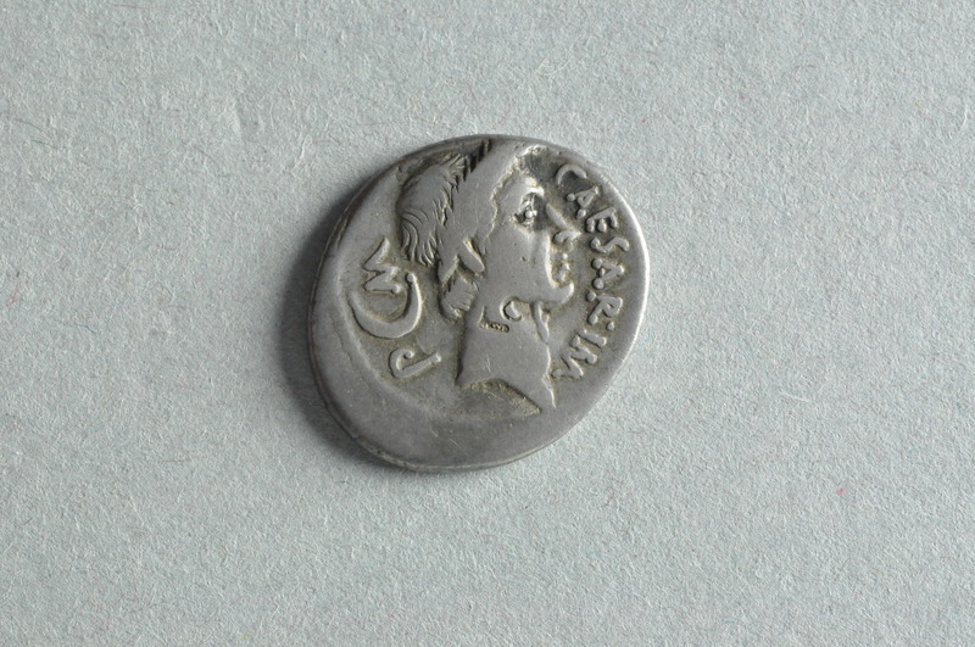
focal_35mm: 90
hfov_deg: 22.7
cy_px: 324
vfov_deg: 15.1
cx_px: 488
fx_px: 2434
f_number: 11
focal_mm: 60
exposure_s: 1/50
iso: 3200
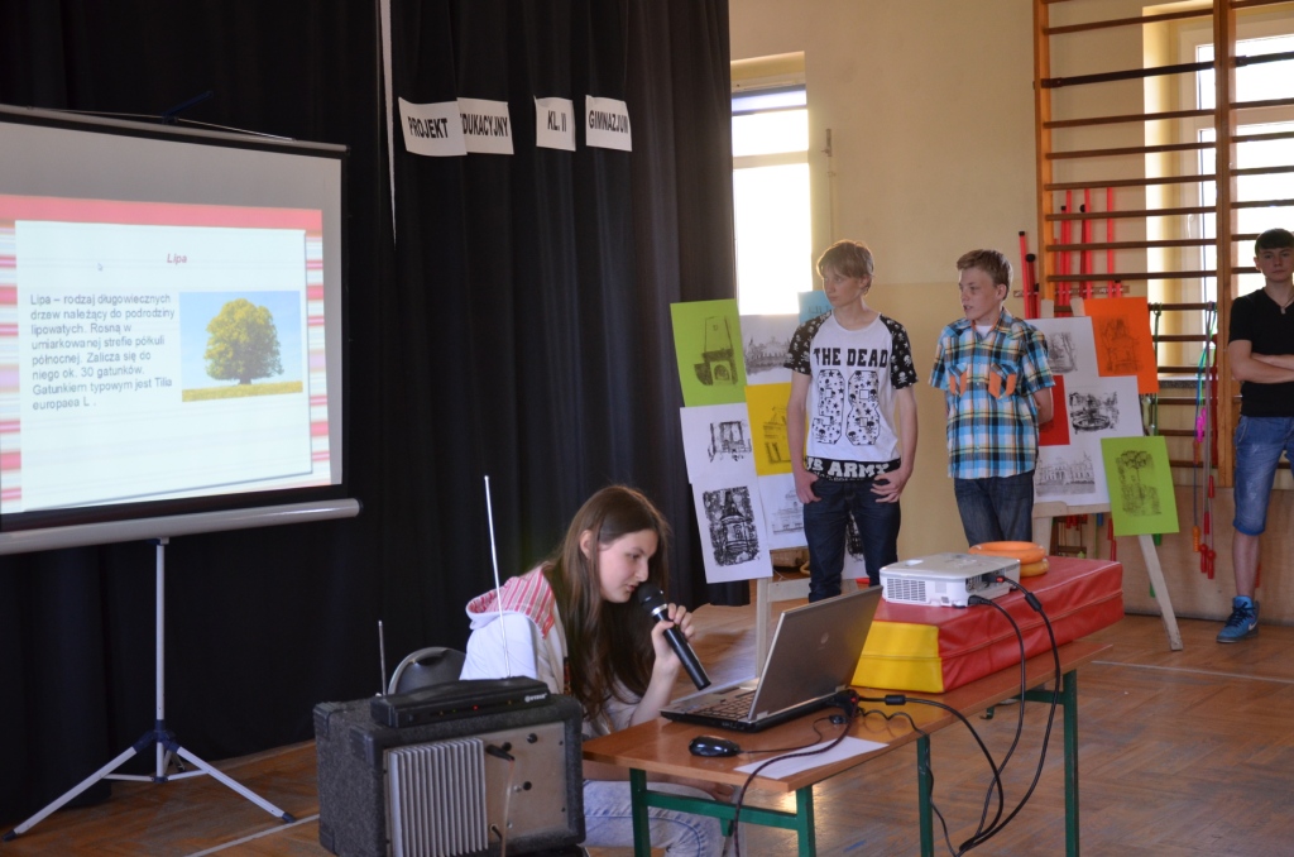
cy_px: 428
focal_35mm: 51
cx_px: 647
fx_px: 1829
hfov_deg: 39.0
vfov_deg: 26.4
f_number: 4.2
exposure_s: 1/60
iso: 800
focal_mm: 34
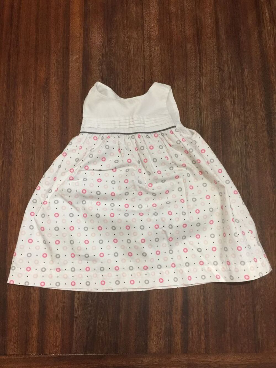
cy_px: 184
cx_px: 138
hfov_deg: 48.2
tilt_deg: -79.6
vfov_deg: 61.7
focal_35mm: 29
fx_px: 308
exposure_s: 1/17
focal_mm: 4.15
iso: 125
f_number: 2.2
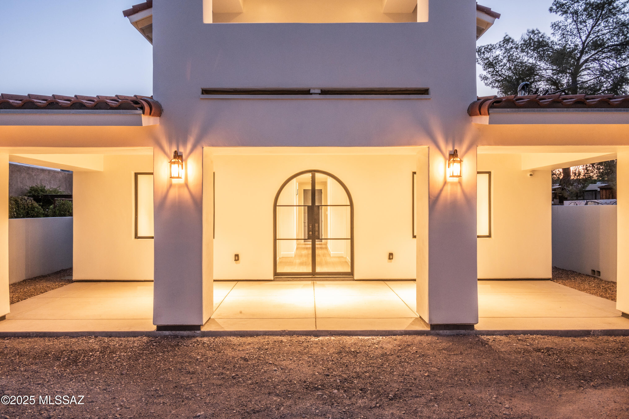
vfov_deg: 51.2
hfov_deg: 71.5
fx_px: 437
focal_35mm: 25
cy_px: 210
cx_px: 314
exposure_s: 1.6
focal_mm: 25
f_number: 16
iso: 1250
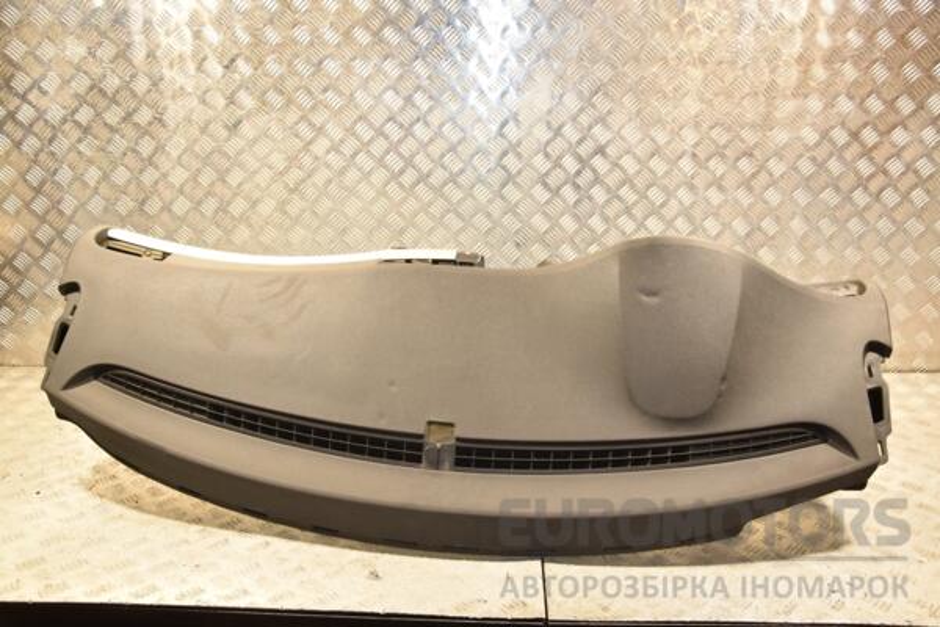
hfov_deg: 57.2
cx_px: 470
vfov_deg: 40.0
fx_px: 862
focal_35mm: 33
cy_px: 314
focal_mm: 22
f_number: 5
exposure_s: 1/160
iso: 800
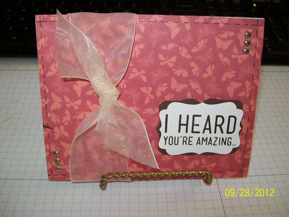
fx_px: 301
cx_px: 144
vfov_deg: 39.7
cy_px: 108
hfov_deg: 51.3
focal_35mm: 36
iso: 80
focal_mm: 6
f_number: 2.7
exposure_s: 1/30
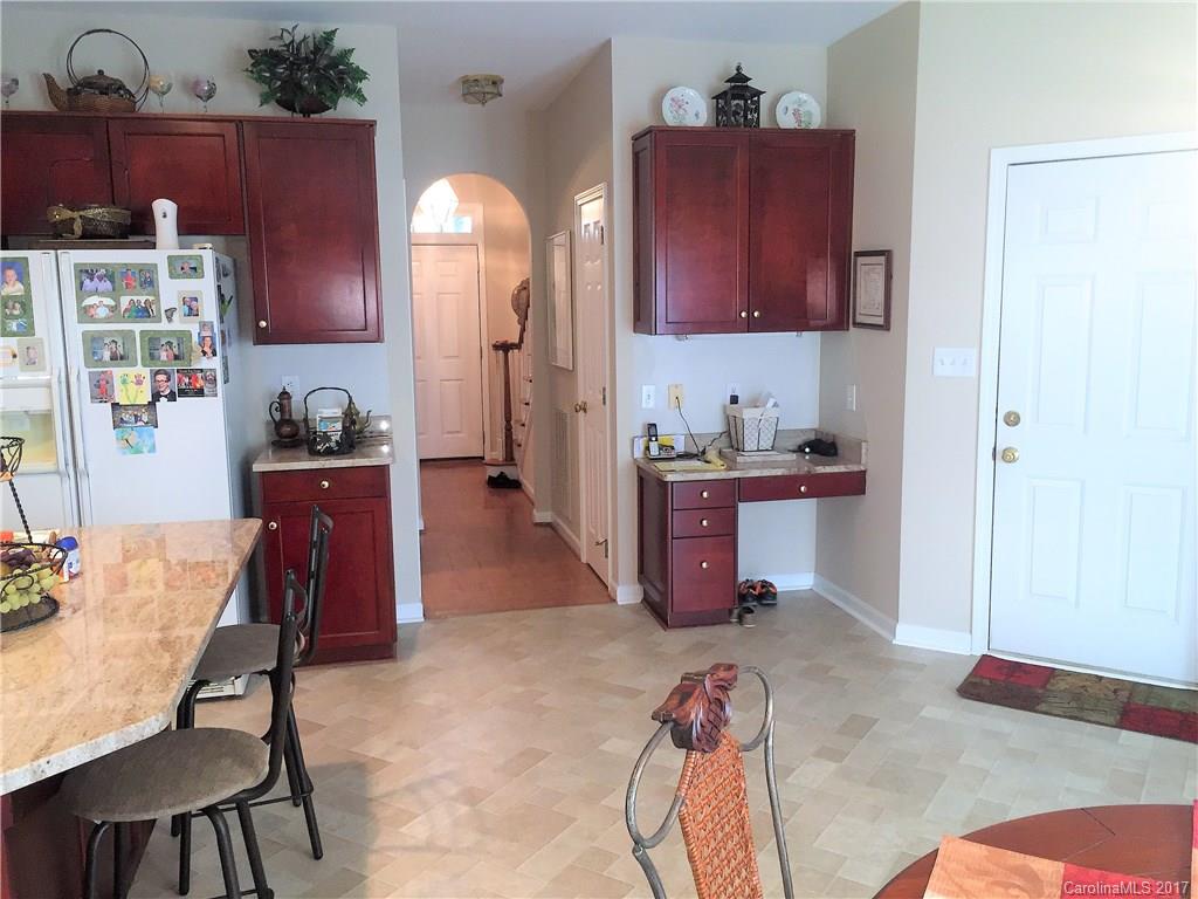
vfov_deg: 48.2
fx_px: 1004
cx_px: 599
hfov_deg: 61.7
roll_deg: +0.5
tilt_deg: -8.3
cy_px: 450
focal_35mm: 29
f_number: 2.2
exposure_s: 1/30
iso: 100
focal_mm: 4.15
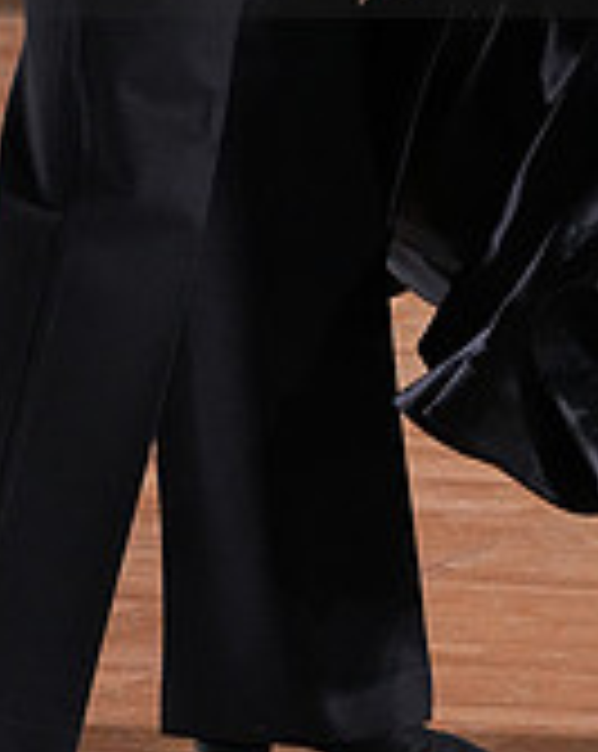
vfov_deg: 4.2
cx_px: 429
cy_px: -131
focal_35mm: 457
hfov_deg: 3.4
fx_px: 10138
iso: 6400
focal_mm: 140
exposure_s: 1/400
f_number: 5
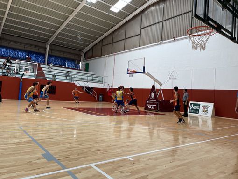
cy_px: 90
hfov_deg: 67.3
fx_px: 179
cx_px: 119
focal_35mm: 26
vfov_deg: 53.1
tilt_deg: +2.6
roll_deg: -3.6
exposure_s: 1/158
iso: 32
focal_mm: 4.2
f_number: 1.6
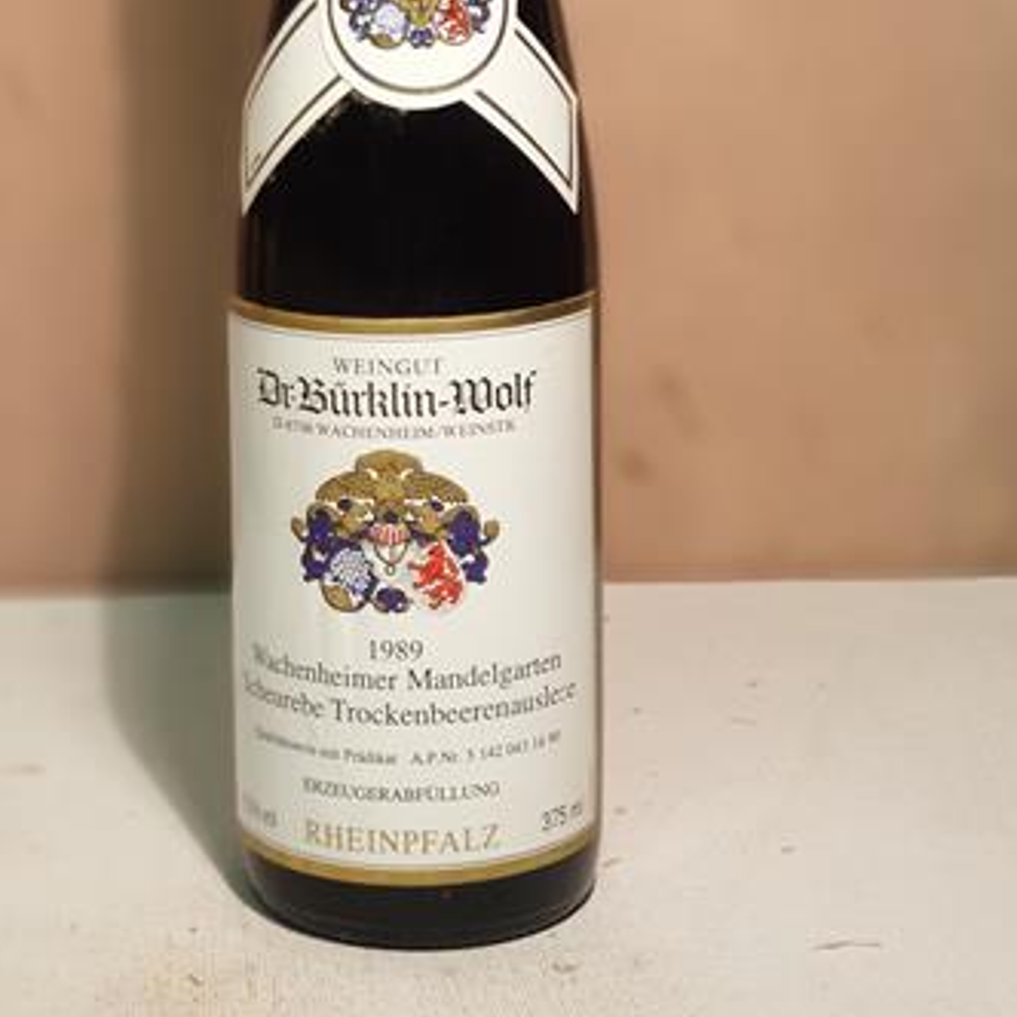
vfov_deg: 20.5
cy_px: 132
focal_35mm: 83
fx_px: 2759
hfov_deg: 20.9
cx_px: 392
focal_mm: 6
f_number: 2.4
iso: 125
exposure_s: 1/33
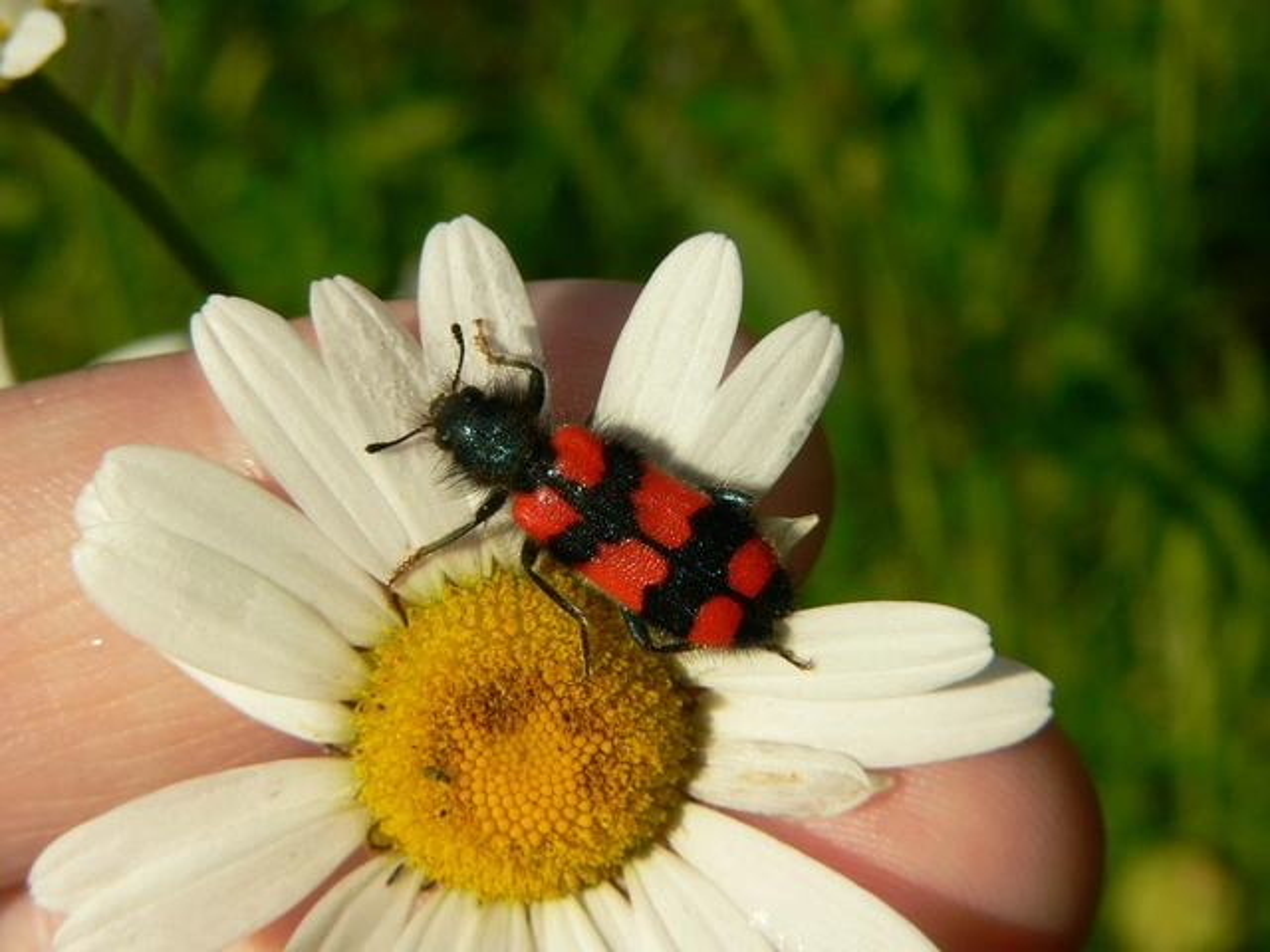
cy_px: 476
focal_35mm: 93
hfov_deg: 21.1
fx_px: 3412
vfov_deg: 15.9
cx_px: 635
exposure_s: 1/640
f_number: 5.6
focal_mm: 15.5
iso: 80
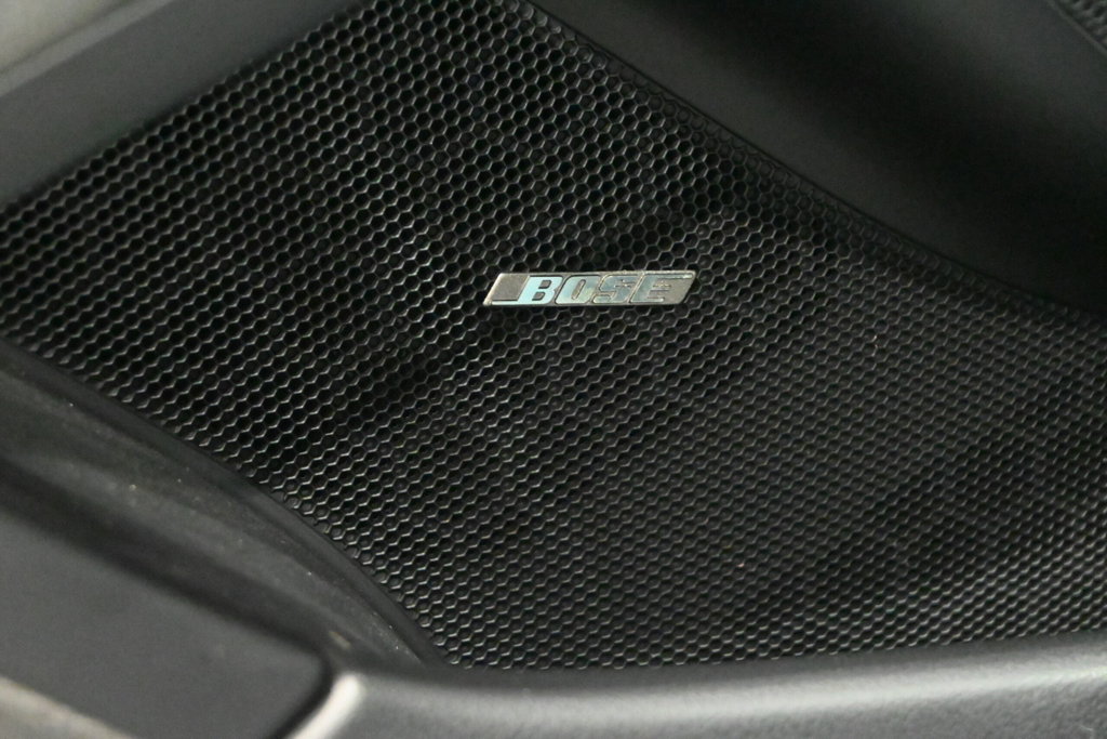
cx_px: 554
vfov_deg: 18.2
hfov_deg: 27.0
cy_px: 370
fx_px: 2306
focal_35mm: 75
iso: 20000
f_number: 6.3
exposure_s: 1/80
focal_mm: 50
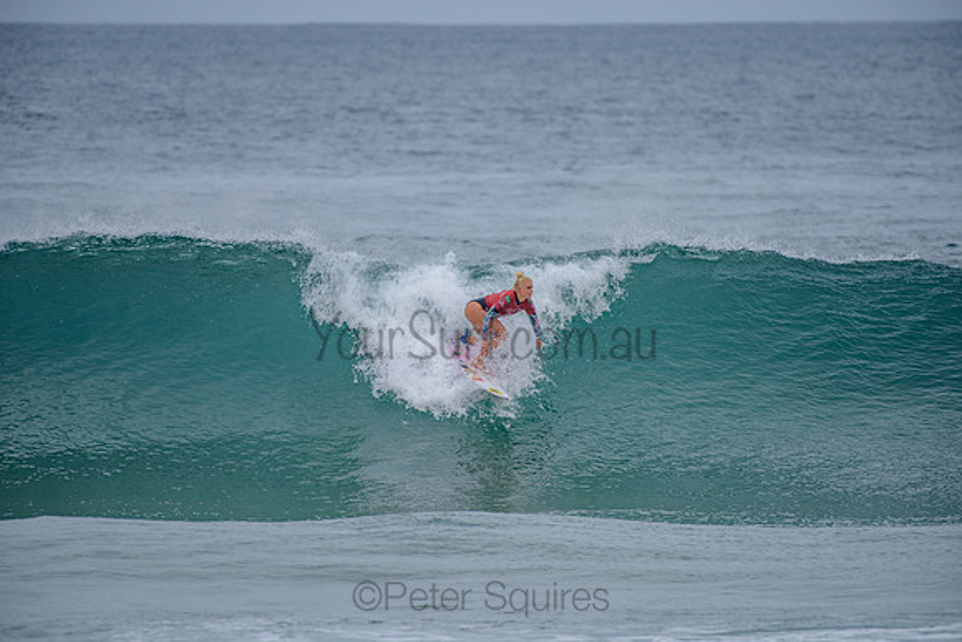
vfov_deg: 2.8
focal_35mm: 500
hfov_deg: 4.1
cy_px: 321
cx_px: 481
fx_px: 13364
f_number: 5.6
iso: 320
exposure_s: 1/2000
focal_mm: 500
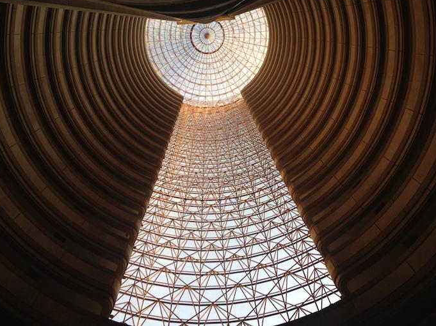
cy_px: 159
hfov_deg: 51.4
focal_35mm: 36
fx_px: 453
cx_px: 214
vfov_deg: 39.6
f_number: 2.4
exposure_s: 1/120
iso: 100
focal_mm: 4.28
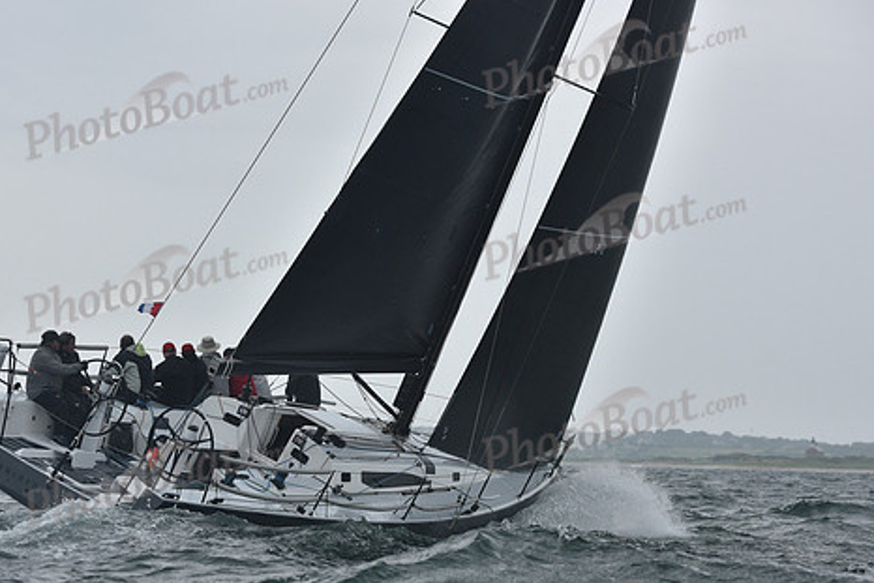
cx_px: 386
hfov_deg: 16.1
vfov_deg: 10.8
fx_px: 3084
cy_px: 355
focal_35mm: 127
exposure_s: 1/640
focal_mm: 102
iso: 400
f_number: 5
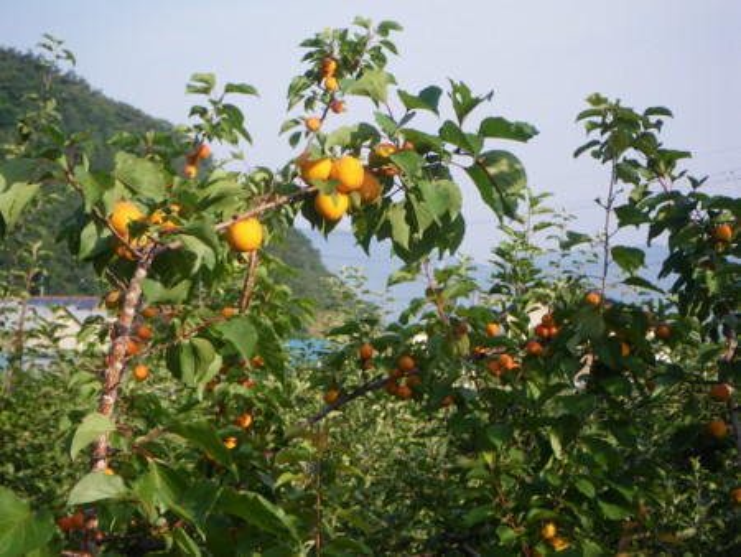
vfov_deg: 15.7
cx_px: 370
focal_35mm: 94
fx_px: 2013
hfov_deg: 20.9
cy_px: 278
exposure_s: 1/125
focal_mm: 16.7
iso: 50
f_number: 5
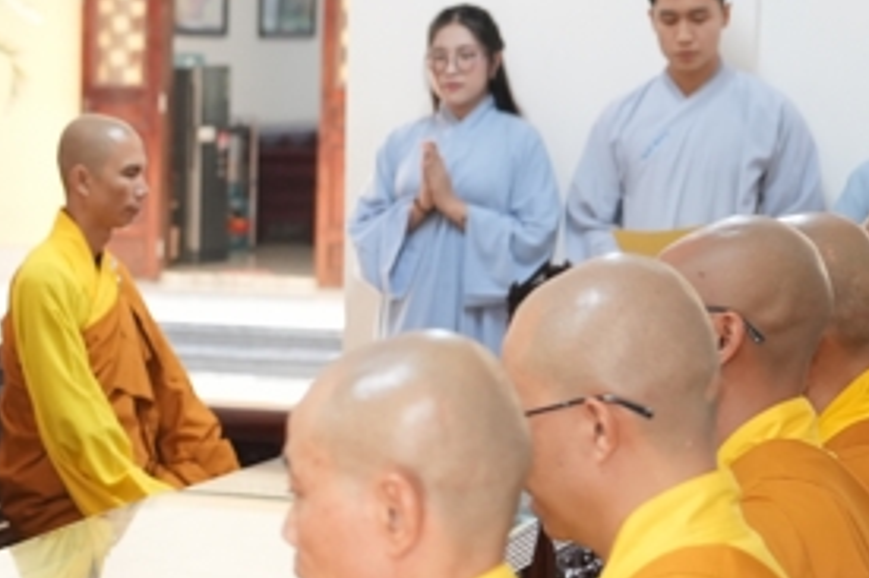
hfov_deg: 15.8
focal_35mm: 124
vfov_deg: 11.0
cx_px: -220
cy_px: 430
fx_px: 2991
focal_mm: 35
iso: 1600
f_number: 2.5
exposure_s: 1/200
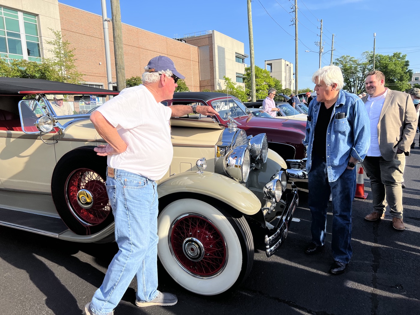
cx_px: 210
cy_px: 158
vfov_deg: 53.1
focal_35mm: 26
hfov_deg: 67.3
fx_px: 315
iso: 50
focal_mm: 5.7
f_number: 1.5
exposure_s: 1/3356
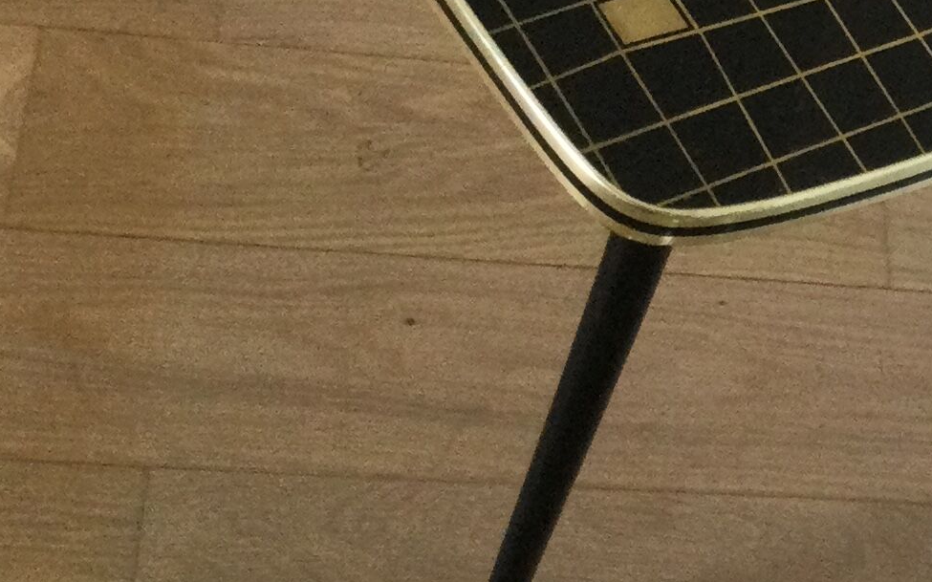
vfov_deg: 11.3
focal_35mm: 110
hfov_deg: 18.1
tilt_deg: -40.5
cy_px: -355
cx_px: 1089
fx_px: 2794
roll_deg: -21.8
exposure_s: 1/33
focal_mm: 3.3
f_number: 2.4
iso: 50
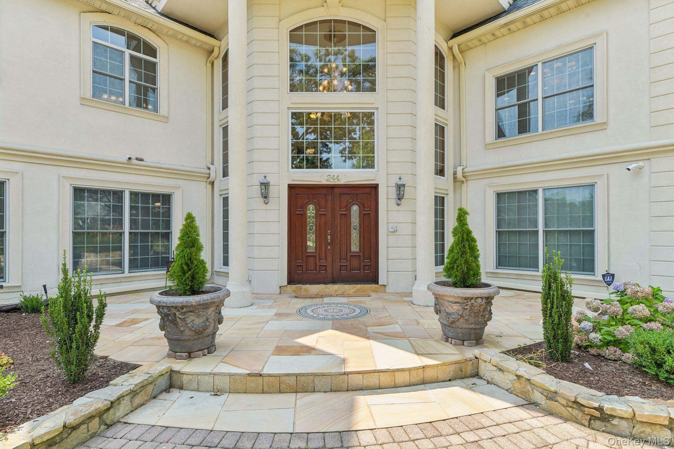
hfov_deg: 90.0
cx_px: 337
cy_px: 224
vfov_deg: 67.4
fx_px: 337
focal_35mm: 18
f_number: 9
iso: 160
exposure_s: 1/100
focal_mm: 18
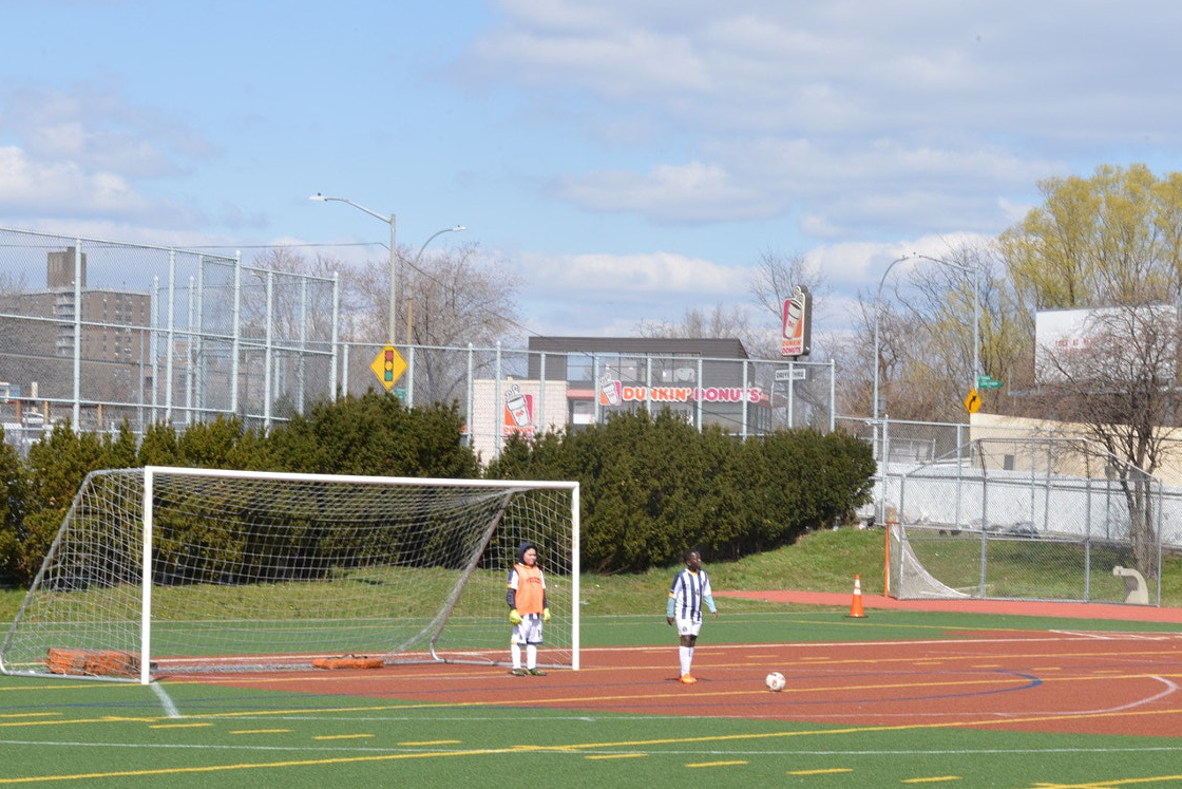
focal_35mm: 100
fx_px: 3284
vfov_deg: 13.7
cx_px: 749
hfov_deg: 20.4
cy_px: 551
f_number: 22
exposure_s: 1/60
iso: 200
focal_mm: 70
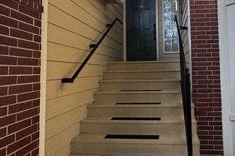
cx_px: 152
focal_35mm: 28
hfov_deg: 64.2
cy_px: 61
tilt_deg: +4.5
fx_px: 183
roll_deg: +1.3
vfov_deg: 46.1
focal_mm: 2.22
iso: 80
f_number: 2.2
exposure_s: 1/99
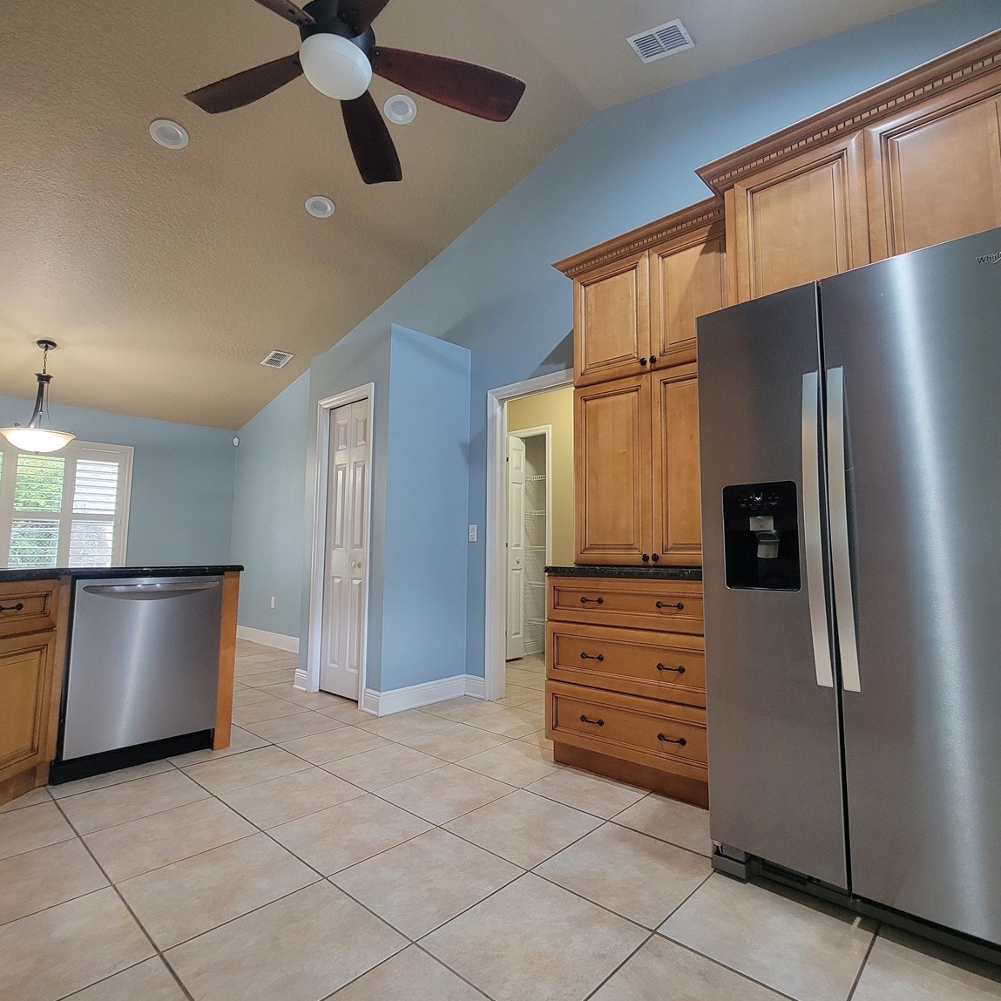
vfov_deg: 87.4
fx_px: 523
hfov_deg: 87.2
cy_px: 481
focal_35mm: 16
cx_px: 545
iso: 400
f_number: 2.2
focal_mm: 2.2
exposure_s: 1/30
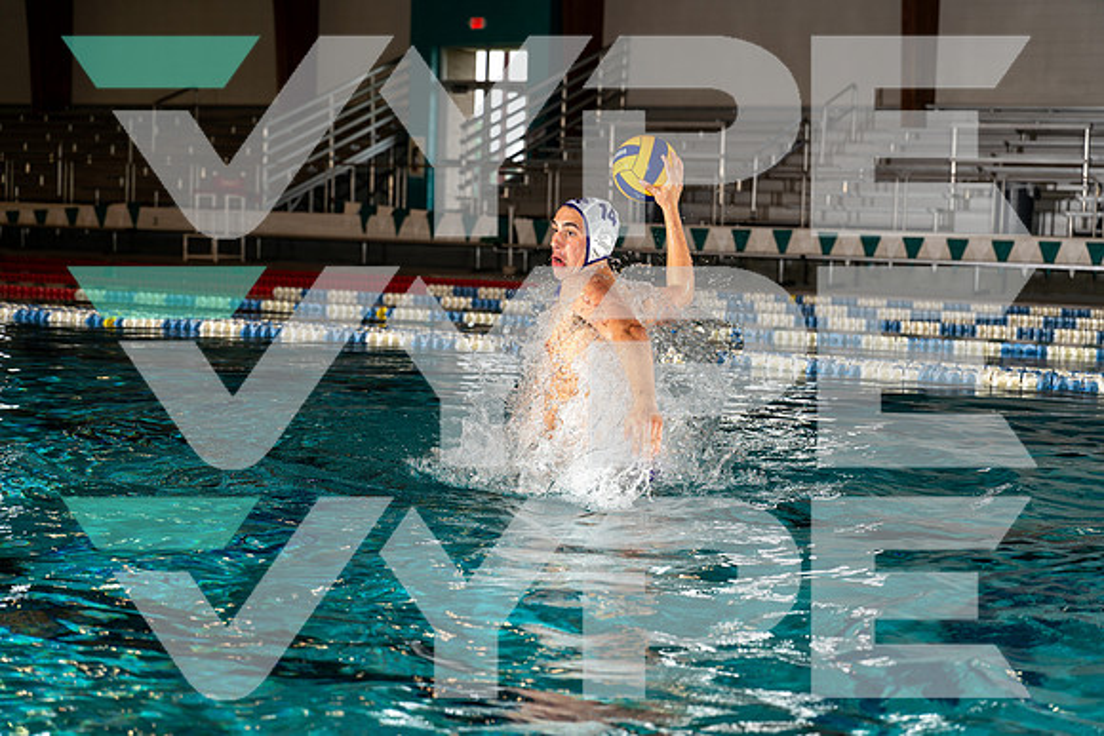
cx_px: 552
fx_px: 2147
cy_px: 368
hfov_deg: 28.8
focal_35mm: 70
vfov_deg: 19.5
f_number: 4
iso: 100
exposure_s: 1/250
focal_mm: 70
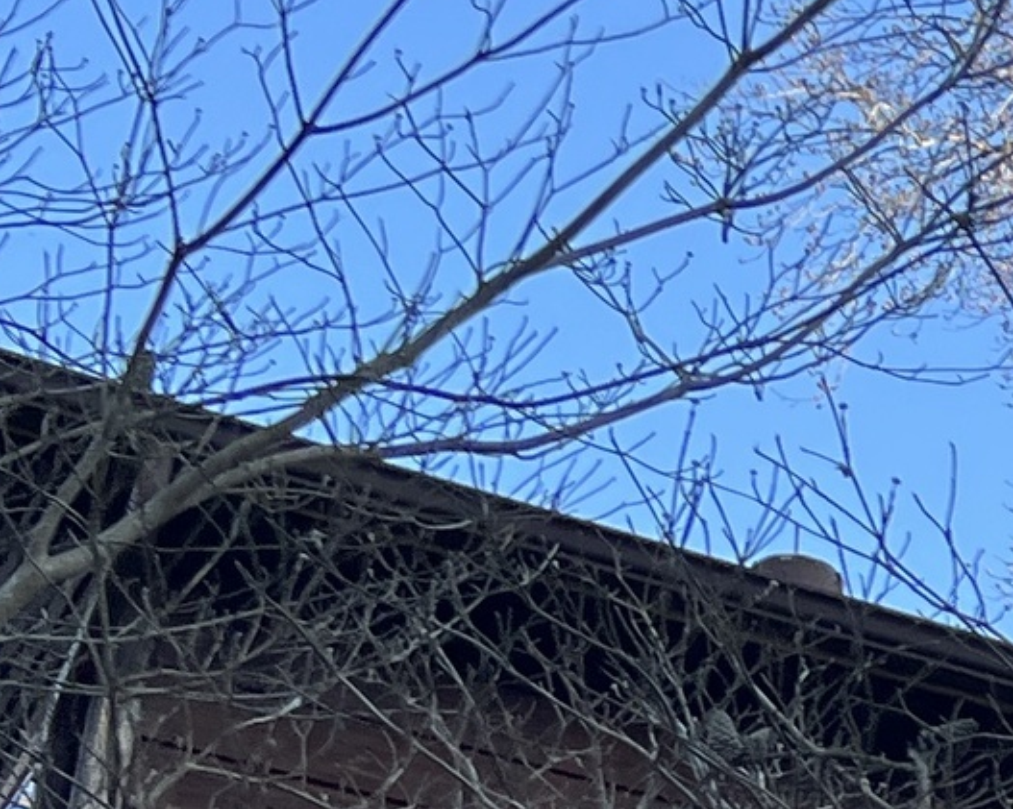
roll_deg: +0.5
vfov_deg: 10.1
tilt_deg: +20.6
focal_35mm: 148
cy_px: 1213
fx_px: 4435
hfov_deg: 10.8
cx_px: 2524
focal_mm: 5.7
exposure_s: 1/974
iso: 50
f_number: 1.5
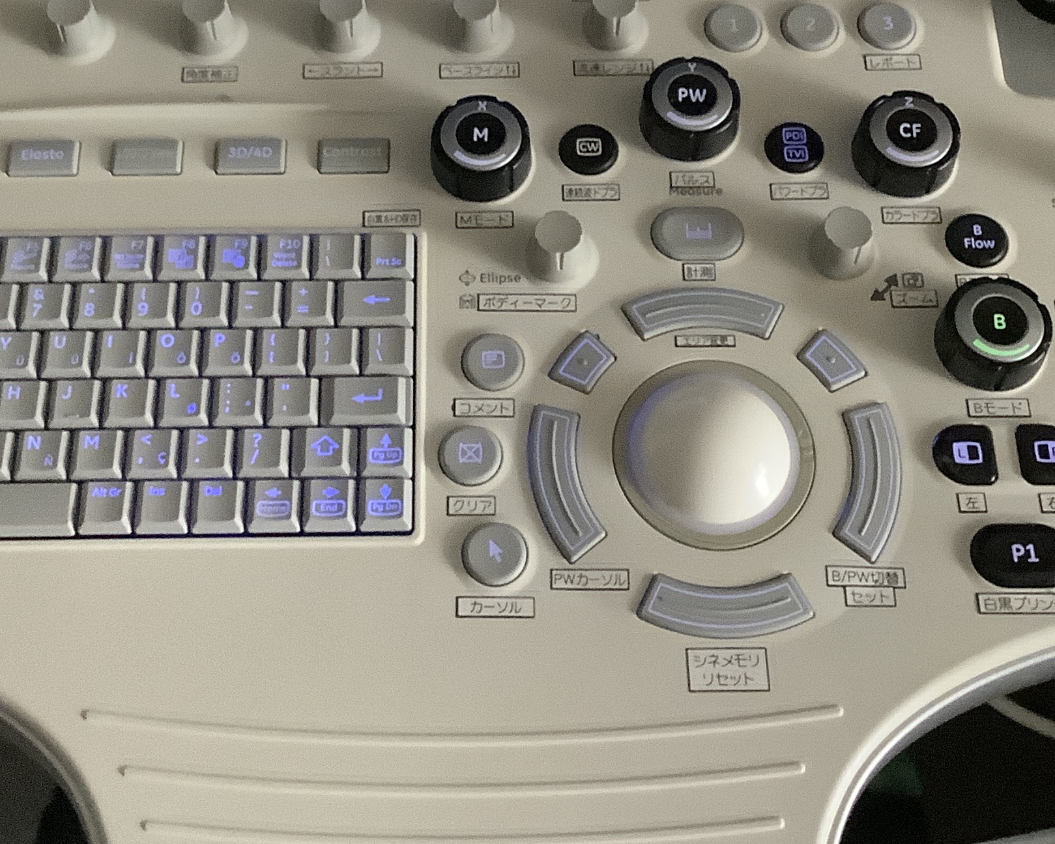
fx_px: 1905
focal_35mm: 61
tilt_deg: -49.1
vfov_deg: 24.6
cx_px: 474
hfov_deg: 30.9
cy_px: 167
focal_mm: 3.3
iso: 500
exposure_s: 1/30
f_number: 2.4
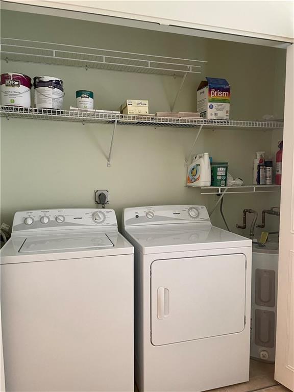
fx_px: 294
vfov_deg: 67.3
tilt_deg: -4.4
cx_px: 147
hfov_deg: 53.1
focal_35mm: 26
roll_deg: +1.1
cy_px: 196
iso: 200
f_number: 1.6
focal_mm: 4.2
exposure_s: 1/60
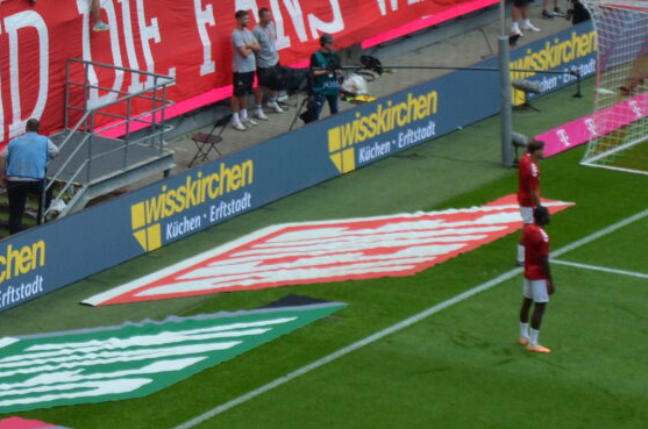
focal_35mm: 250
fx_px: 4491
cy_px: -163
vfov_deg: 5.4
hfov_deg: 8.2
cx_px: 8
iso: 400
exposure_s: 1/500
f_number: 5.6
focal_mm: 58
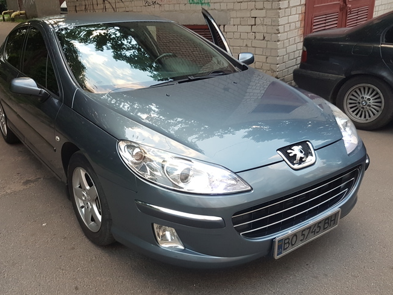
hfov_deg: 56.5
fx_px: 363
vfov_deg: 44.1
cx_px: 166
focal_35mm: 32
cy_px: 166
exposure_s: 1/50
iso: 80
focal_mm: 4.2
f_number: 1.7
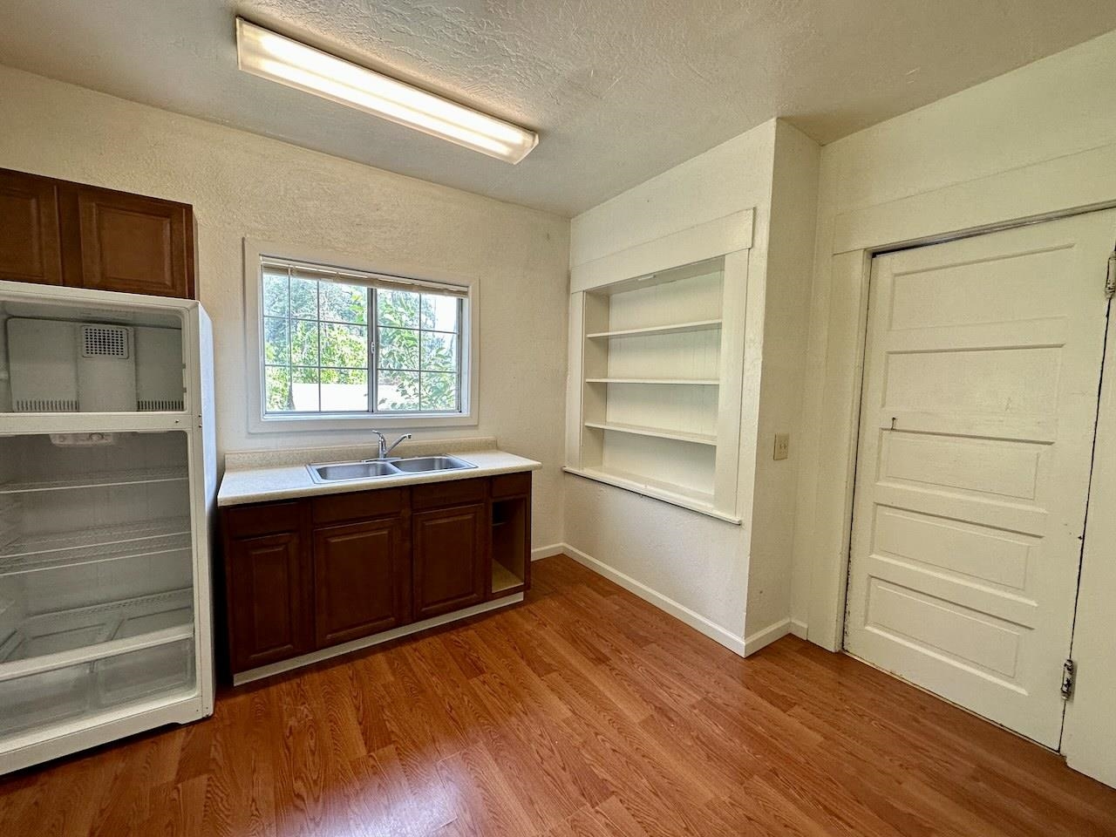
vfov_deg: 85.7
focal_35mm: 14
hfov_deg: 102.1
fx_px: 451
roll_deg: -2.6
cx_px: 558
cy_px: 418
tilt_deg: -4.4
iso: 125
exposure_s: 1/120
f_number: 2.2
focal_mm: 2.22
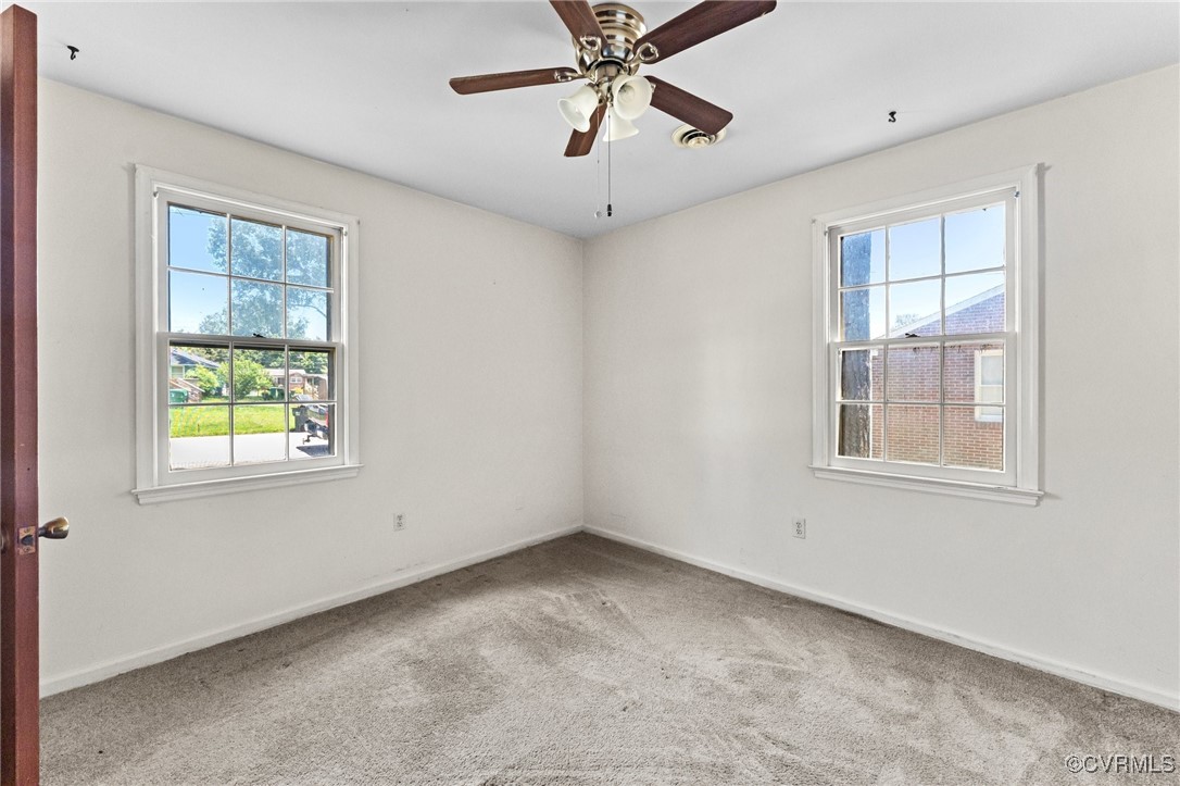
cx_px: 590
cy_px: 393
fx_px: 478
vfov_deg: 78.8
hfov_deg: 101.9
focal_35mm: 15
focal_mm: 14.6
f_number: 7.1
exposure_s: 1/60
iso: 1250
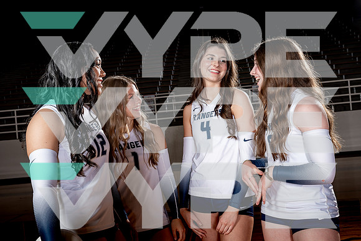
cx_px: 180
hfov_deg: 41.9
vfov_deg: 28.7
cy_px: 120
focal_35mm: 47
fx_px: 471
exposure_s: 1/250
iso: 100
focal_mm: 47
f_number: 8
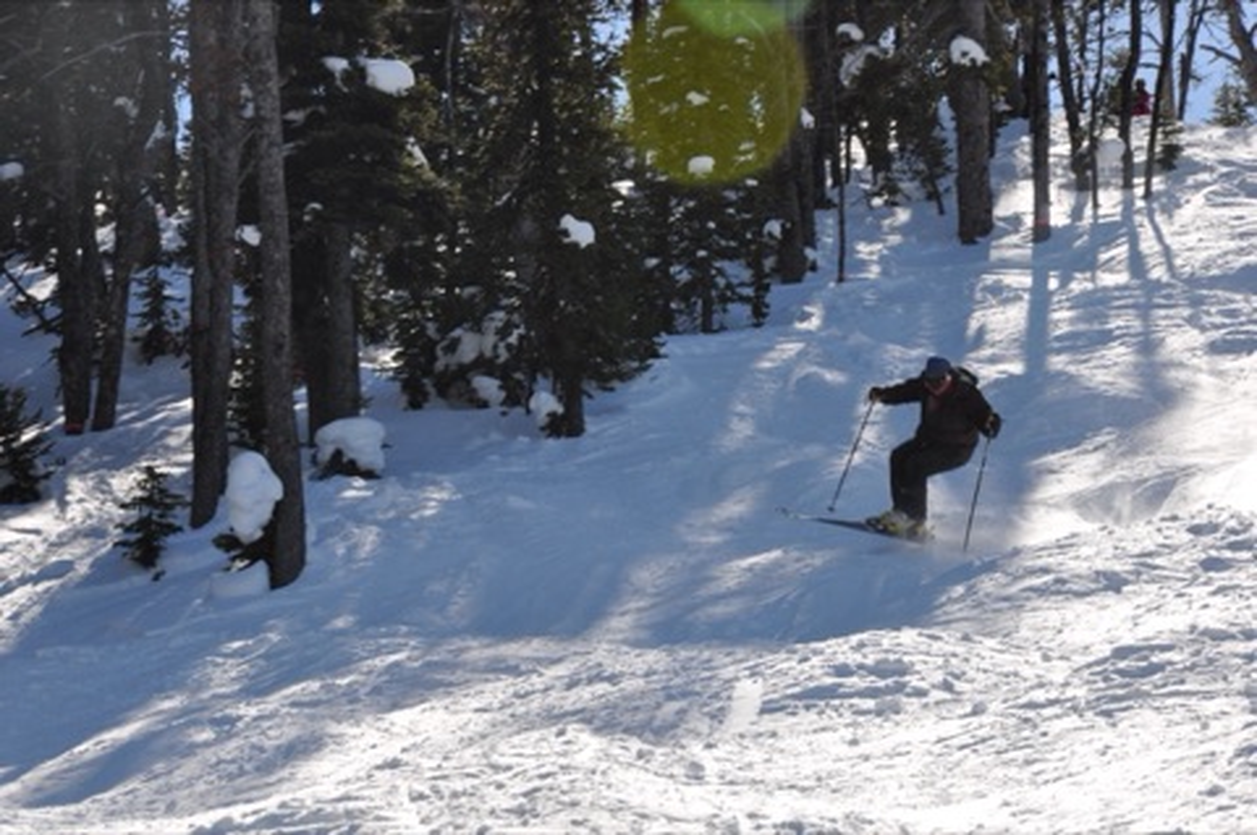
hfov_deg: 13.1
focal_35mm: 158
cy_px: 418
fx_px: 5494
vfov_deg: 8.7
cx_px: 628
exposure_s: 1/200
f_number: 16
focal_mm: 105
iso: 200
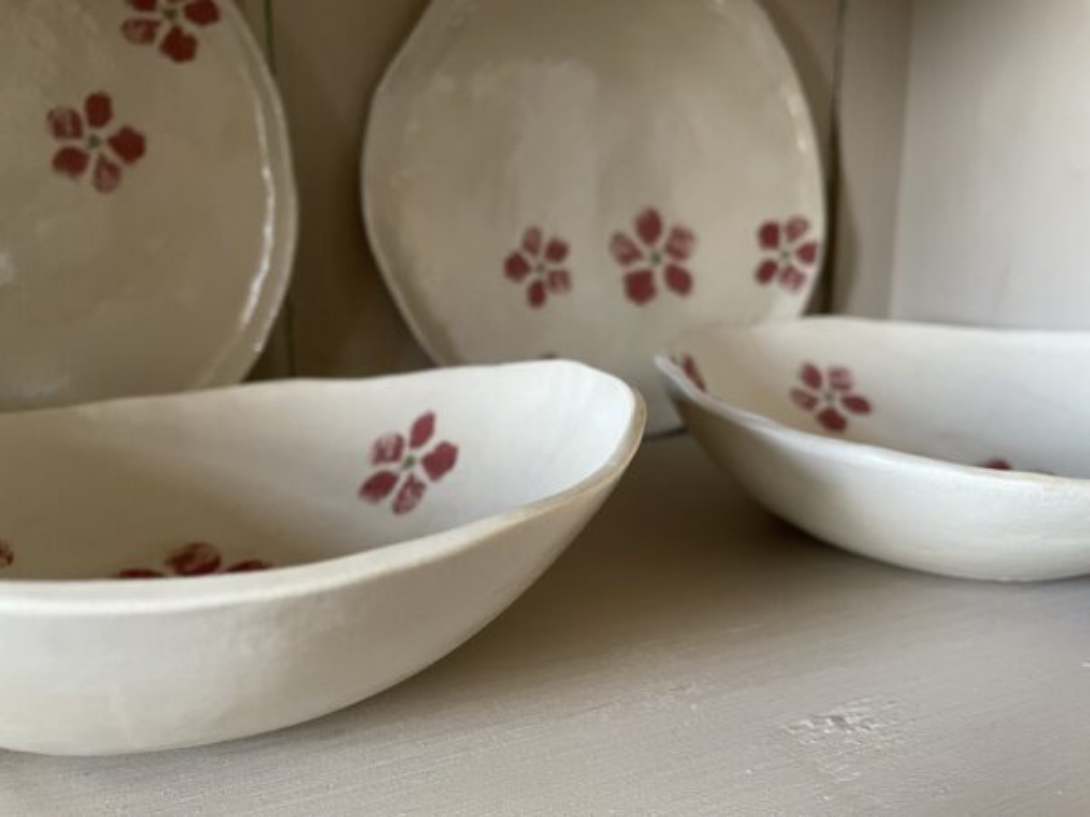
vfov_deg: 53.1
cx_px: 545
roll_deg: +0.6
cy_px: 408
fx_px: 819
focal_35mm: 26
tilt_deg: -11.0
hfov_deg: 67.3
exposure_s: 1/60
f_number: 1.6
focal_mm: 4.2
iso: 320
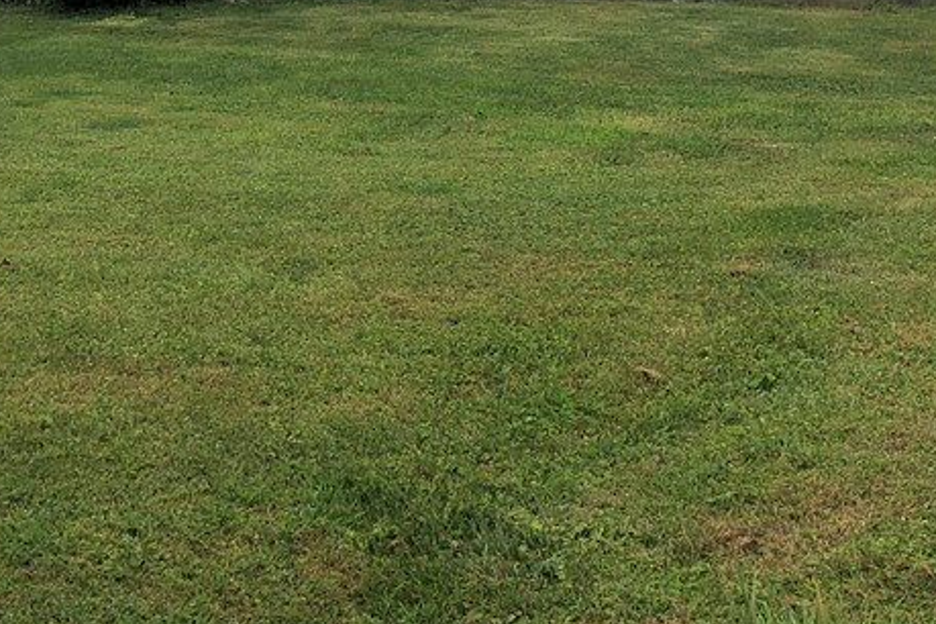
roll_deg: +0.2
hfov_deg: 30.6
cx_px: 263
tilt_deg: -2.0
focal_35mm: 65
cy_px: -57
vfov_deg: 20.0
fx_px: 1690
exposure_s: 1/2024
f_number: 1.8
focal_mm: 3.99
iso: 20
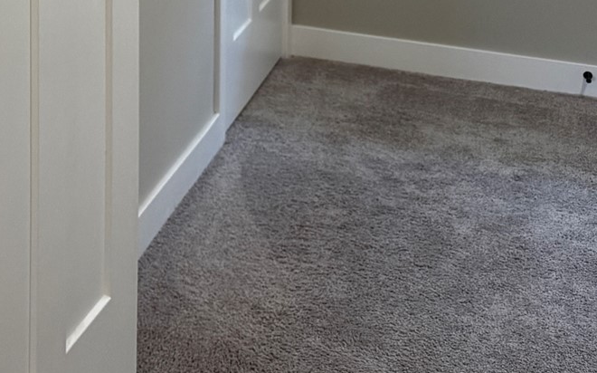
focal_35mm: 79
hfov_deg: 22.9
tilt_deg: -2.3
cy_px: -297
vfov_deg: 14.5
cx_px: -210
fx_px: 1285
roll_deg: -0.7
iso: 160
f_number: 1.78
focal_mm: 6.76
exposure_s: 1/60
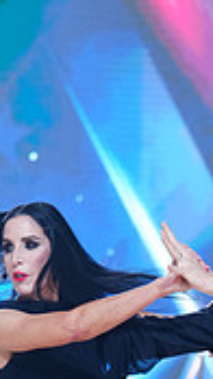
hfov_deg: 4.1
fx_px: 2939
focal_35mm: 293
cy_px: 571
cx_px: 201
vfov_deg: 7.2
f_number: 2.8
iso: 800
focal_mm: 84
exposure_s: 1/500
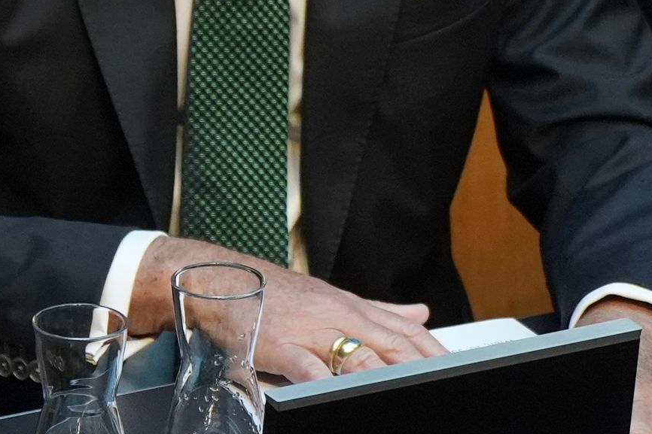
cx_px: -563
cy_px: -168
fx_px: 19664
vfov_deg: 1.3
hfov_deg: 1.9
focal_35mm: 1086
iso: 2500
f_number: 5.6
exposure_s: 1/320
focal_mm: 235
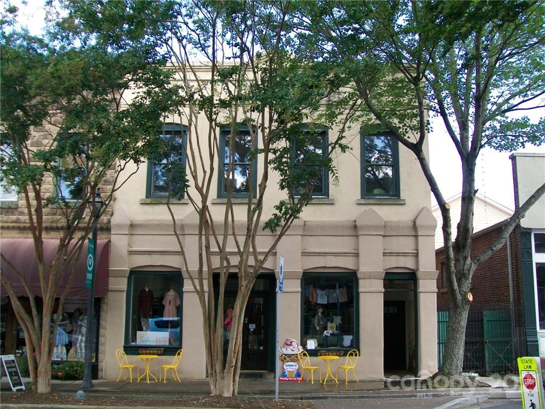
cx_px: 272
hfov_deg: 51.4
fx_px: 567
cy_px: 204
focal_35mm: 36
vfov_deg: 39.7
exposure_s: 1/125
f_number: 2.7
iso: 64
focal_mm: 6
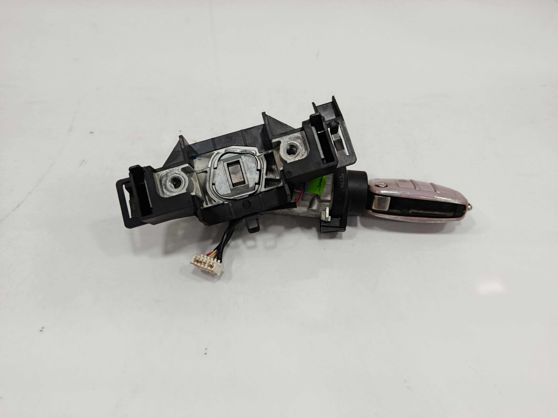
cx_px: 279
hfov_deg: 71.6
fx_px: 387
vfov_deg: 56.8
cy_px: 209
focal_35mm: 24
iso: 948
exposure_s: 1/100
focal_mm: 5.24
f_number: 1.7
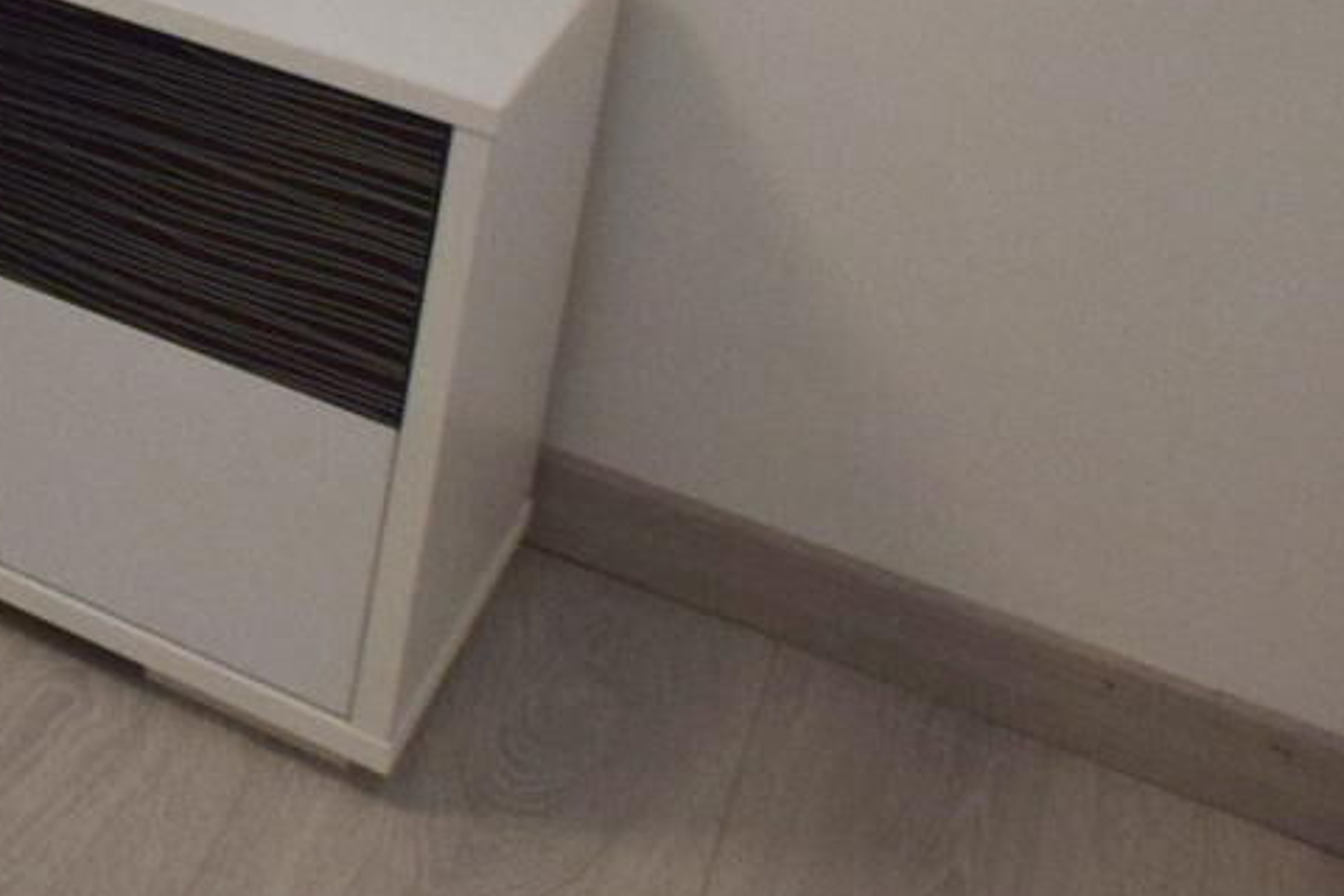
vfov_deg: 14.6
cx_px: -1610
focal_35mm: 75
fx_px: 2800
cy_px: -952
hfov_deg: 16.6
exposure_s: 1/60
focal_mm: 10
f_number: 3.5
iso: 900
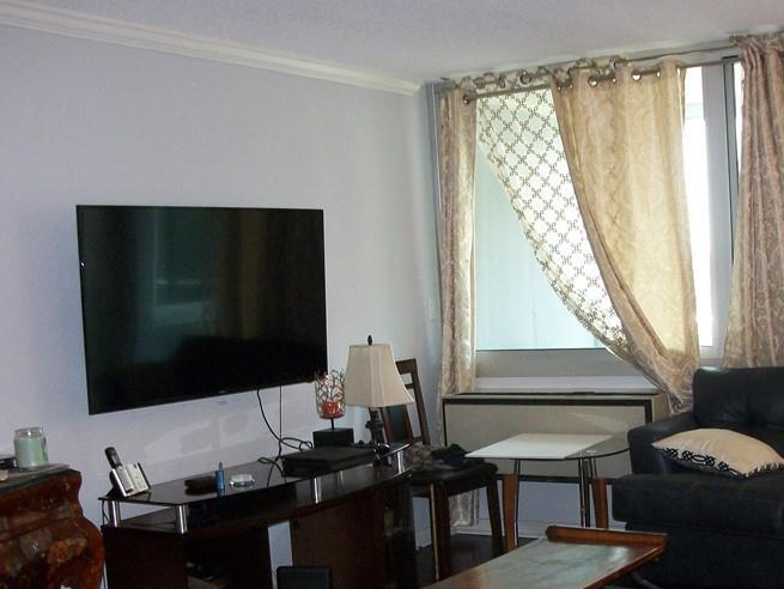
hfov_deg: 38.1
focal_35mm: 50
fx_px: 1133
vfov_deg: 28.6
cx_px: 432
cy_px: 451
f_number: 2.9
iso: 250
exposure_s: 1/60
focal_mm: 5.7
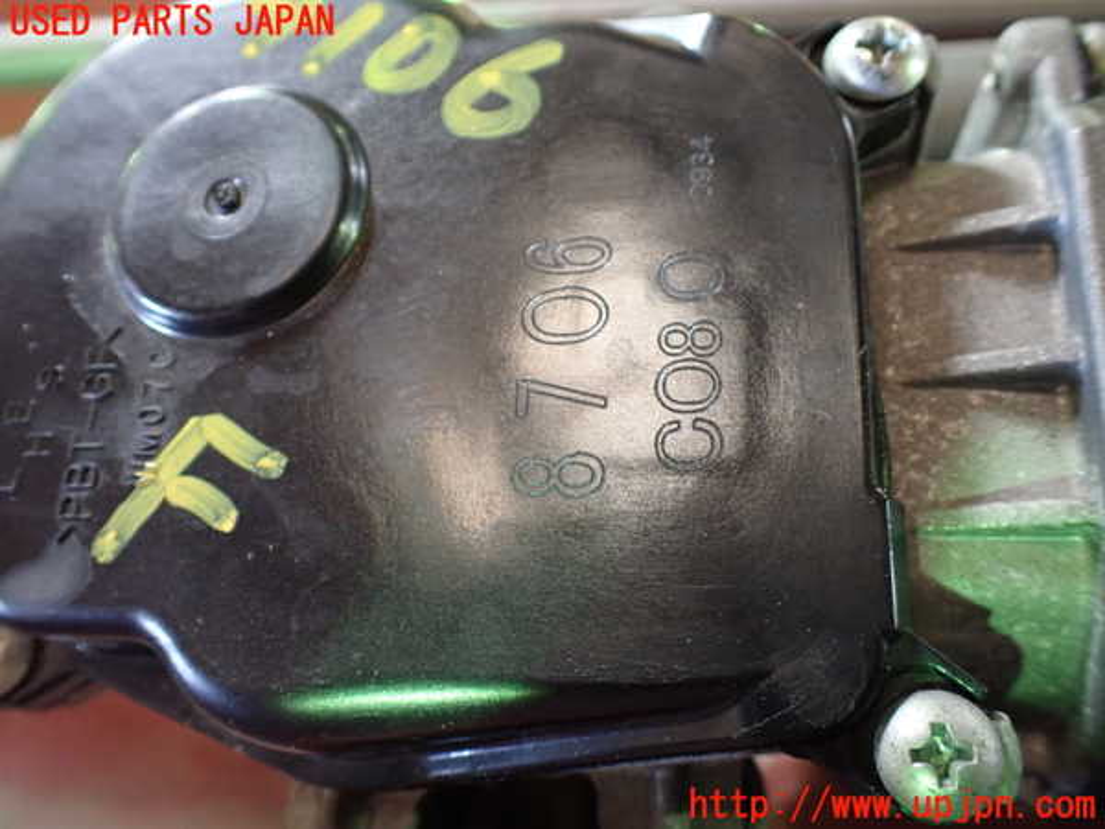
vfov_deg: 46.8
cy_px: 414
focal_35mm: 30
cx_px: 552
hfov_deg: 60.0
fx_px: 958
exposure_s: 1/40
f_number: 2.3
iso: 800
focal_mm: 5.4
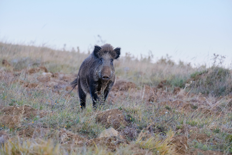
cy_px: 78
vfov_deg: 4.0
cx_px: 116
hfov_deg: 6.0
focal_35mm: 345
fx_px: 2223
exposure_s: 1/200
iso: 1250
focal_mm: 230
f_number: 6.7
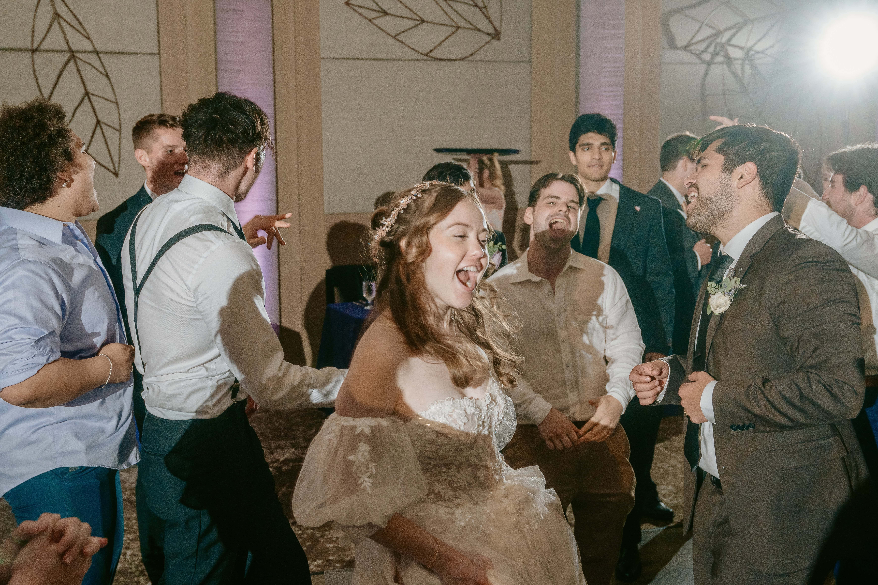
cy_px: 292
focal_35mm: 49
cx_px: 439
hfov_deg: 40.3
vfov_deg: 27.5
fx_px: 1195
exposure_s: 1/125
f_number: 5.6
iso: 2500
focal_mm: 49
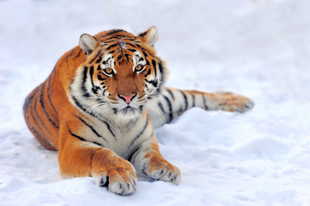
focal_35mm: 200
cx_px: 155
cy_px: 103
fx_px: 1721
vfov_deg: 6.9
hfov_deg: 10.3
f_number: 3.5
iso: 400
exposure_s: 1/1000
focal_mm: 200
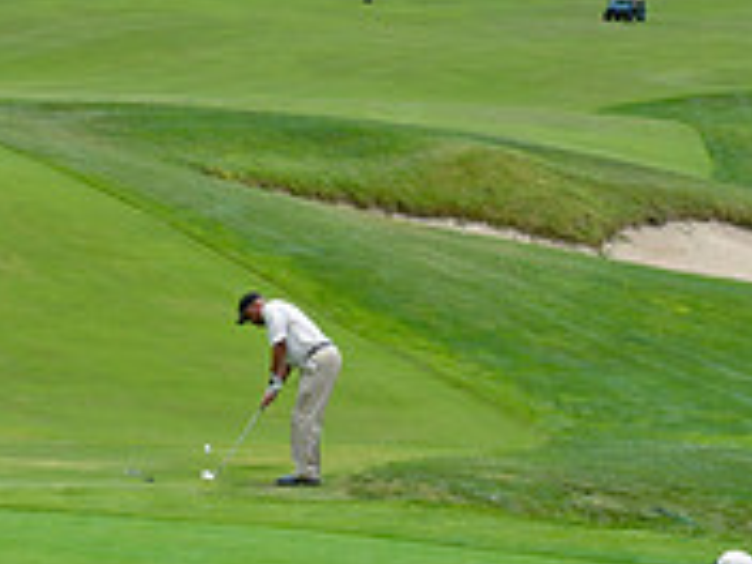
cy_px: 338
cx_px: 265
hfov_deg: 8.3
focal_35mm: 237
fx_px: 5149
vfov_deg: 6.3
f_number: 13
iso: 200
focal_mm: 50
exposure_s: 1/200
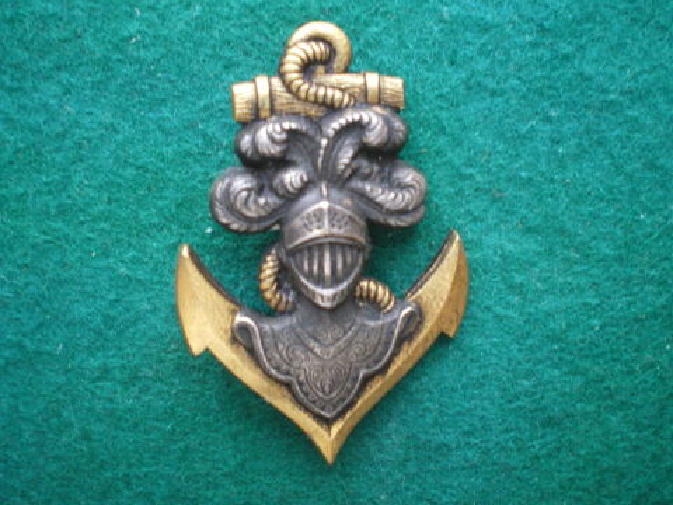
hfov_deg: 49.0
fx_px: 739
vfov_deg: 37.7
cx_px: 336
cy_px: 252
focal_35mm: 38
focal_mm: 6.3
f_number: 3.1
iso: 400
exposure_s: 1/30
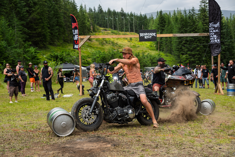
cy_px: 78
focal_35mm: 50
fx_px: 326
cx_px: 118
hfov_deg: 39.6
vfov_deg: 27.0
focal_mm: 50
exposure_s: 1/640
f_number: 4
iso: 100
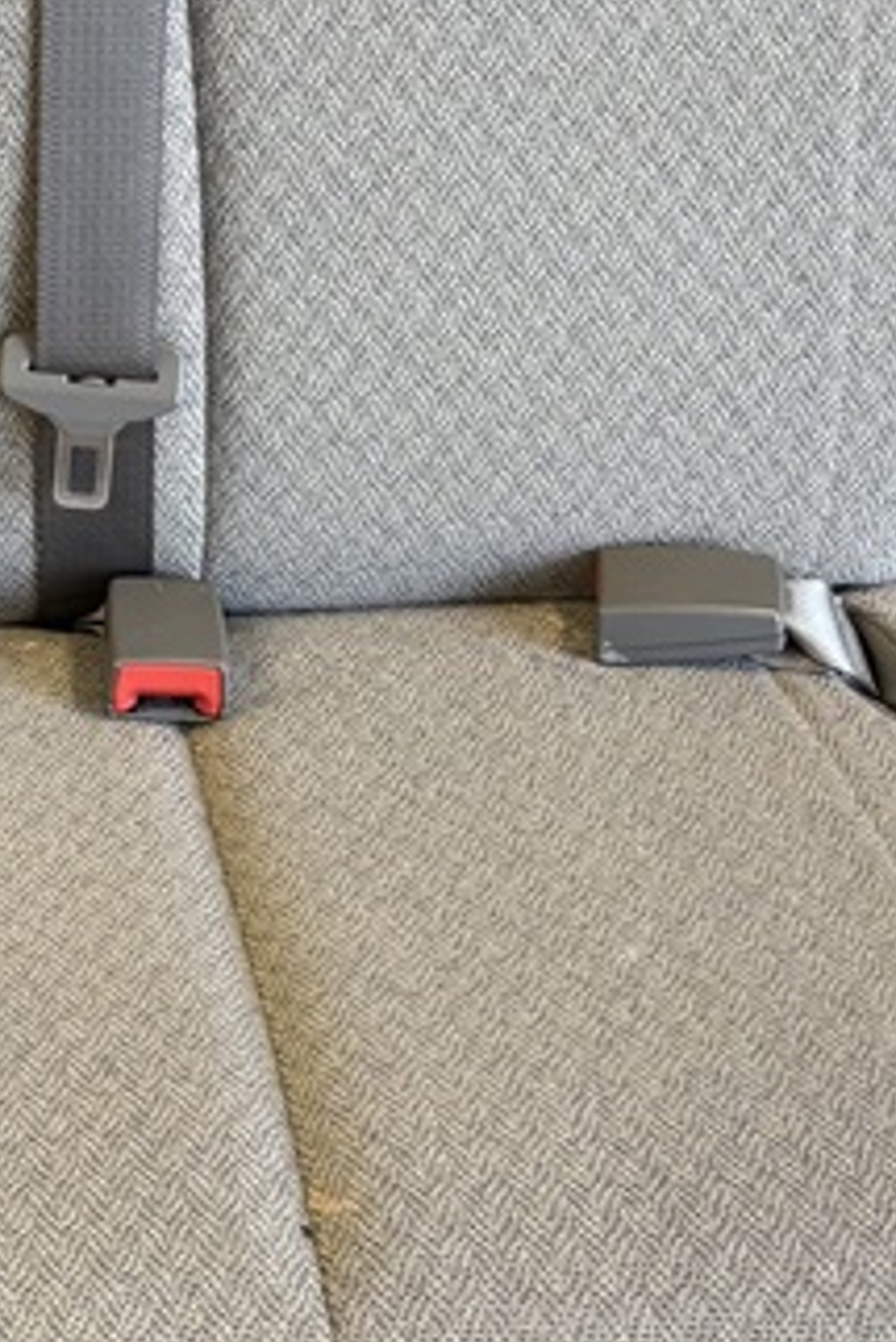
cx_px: -63
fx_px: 3207
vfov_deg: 23.6
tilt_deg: -44.8
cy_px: 738
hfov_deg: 15.5
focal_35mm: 86
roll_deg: +2.6
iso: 125
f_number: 1.6
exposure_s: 1/108
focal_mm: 5.96
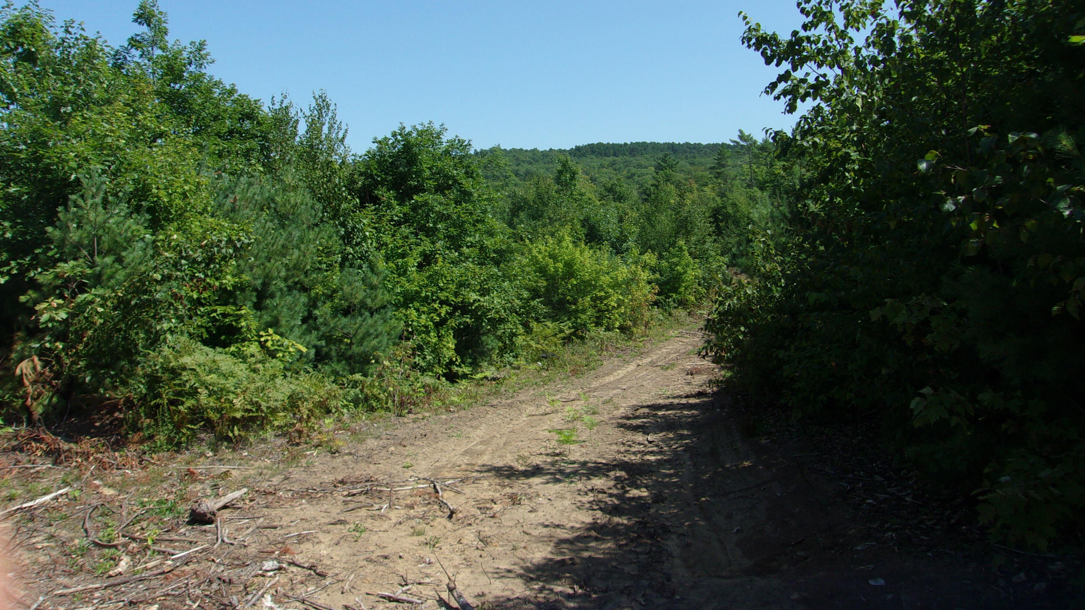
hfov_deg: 64.3
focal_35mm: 30
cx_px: 551
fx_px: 863
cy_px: 213
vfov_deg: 38.6
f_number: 10.4
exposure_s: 1/100
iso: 80
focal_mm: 4.9
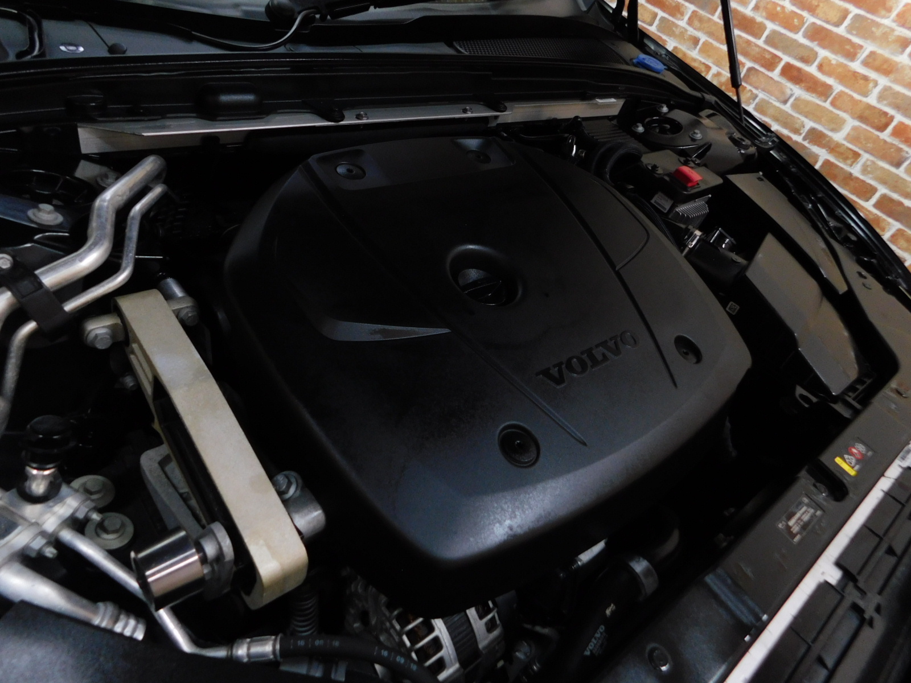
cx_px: 456
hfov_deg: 73.9
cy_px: 342
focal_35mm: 23
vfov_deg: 58.9
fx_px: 605
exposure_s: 1/30
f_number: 3
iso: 250
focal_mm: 4
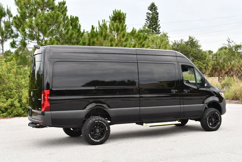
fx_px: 323
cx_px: 121
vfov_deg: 28.1
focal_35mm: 48
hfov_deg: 41.1
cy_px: 81
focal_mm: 24
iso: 400
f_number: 5.6
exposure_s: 1/250
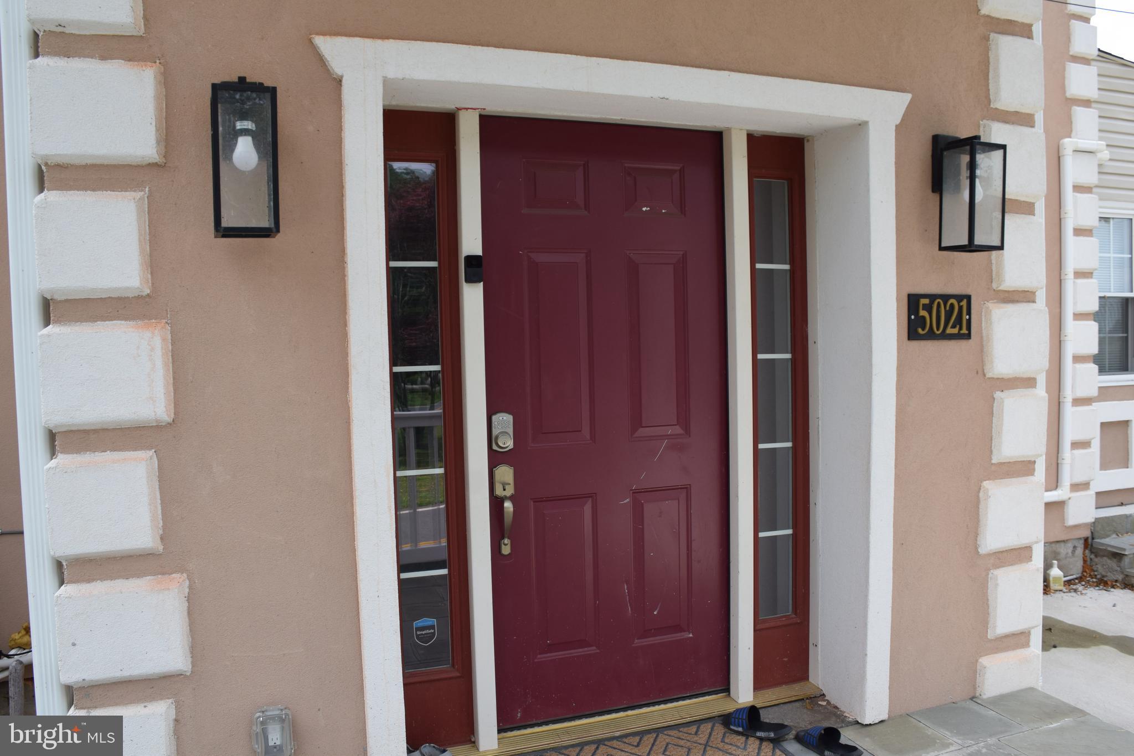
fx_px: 850
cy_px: 378
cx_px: 567
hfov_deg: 67.4
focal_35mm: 27
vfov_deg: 47.9
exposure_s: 1/250
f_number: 8
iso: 280
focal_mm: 18
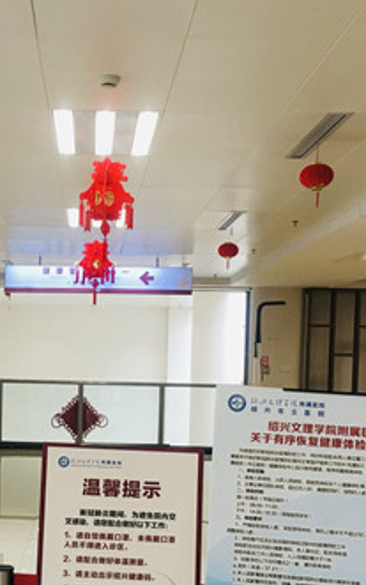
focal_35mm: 65
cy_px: 413
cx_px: 50
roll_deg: -1.4
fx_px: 1037
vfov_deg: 31.1
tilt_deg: -1.4
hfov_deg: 19.7
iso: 32
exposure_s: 1/33
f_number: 2.2
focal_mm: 4.15
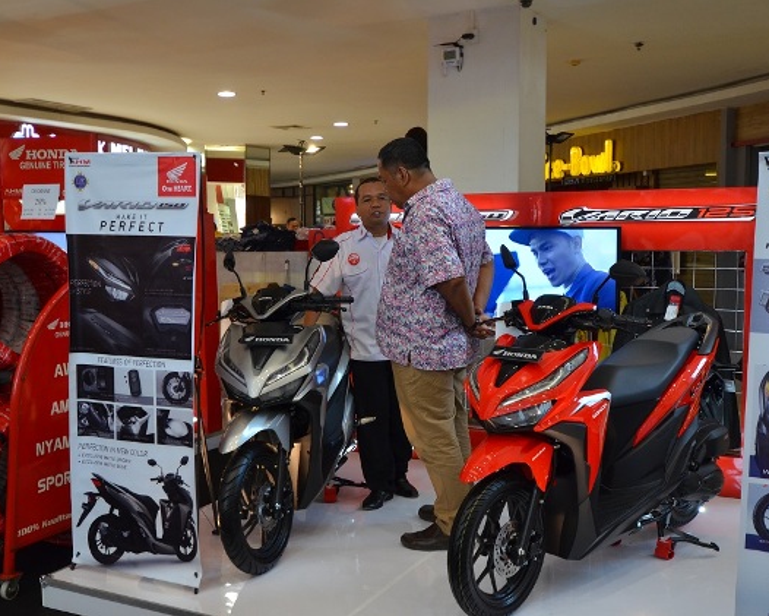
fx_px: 933
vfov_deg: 36.5
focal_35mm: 41
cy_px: 309
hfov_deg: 44.8
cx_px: 393
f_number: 4.5
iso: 800
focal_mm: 24
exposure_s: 1/50
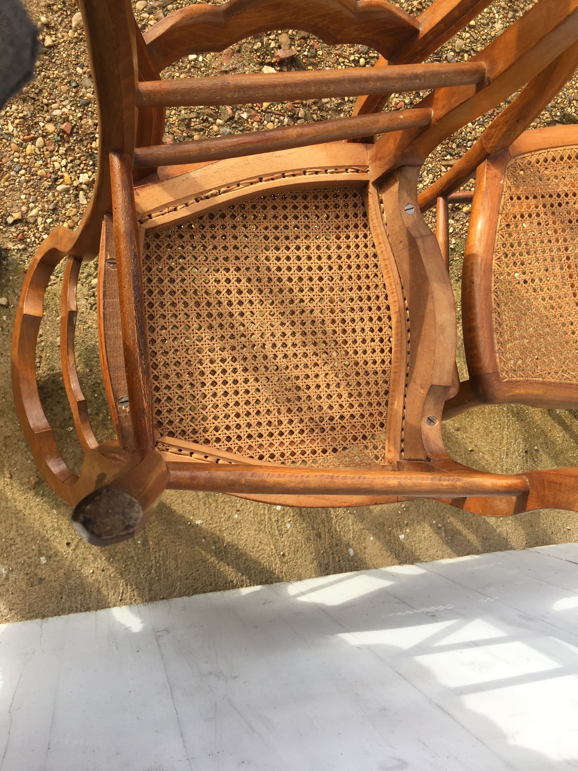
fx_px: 646
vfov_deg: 61.7
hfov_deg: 48.2
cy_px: 386
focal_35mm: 29
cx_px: 289
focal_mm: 4.15
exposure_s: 1/460
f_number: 2.2
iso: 32
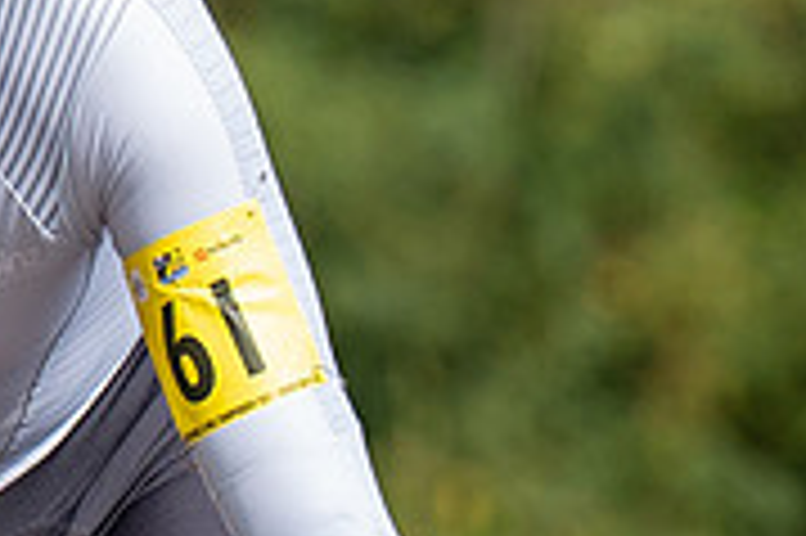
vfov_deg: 0.7
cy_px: 870
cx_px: 531
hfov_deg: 1.1
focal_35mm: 1885
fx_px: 42164
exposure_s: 1/1000
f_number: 3.5
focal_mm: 191
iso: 125
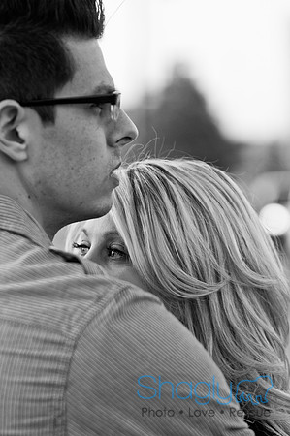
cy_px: 218
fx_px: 1453
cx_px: 145
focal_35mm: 120
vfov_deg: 17.1
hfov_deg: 11.4
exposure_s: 1/1000
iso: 400
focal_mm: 80
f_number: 2.8
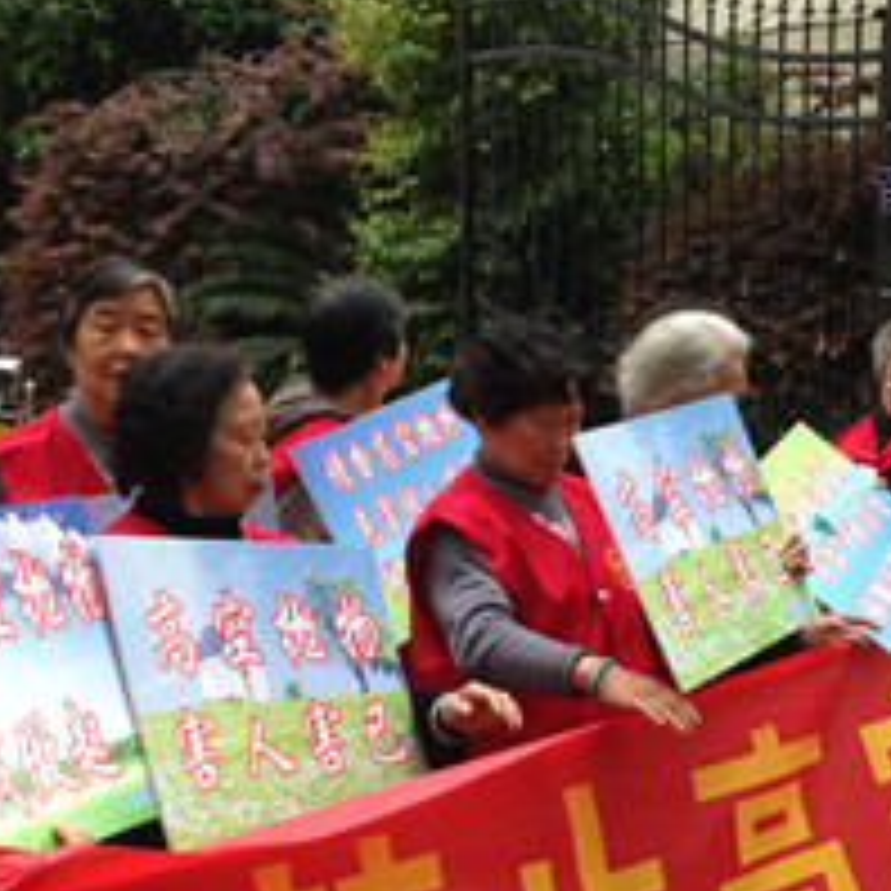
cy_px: 756
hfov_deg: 21.1
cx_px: 720
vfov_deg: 21.0
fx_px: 2359
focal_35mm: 81
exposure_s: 1/120
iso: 80
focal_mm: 4.12
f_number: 2.4
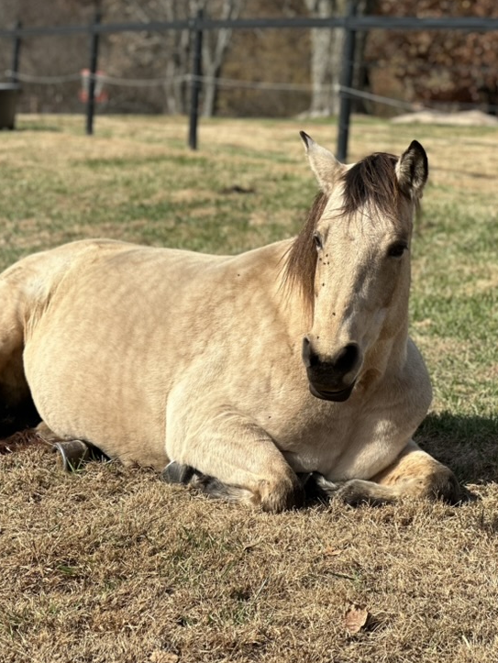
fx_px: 2089
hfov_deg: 13.6
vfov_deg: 18.0
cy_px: 215
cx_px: 261
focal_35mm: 109
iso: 32
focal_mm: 9
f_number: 2.8
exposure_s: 1/713
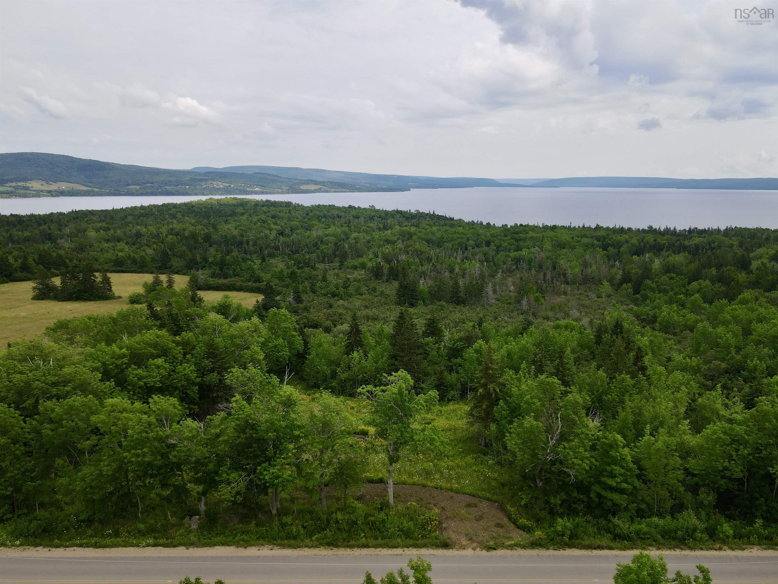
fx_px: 539
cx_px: 389
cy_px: 292
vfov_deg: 56.8
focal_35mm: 24
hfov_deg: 71.6
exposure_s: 1/640
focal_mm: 4.5
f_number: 2.8
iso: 100
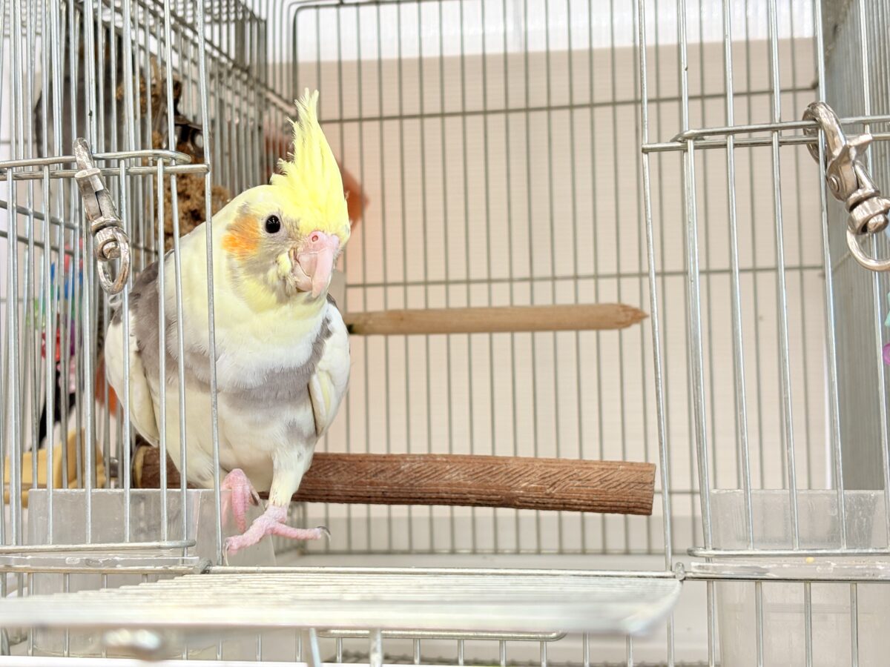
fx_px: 1337
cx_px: 445
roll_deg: +0.8
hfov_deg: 36.8
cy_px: 334
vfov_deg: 28.0
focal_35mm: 52
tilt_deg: +5.1
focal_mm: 5.96
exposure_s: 1/50
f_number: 1.6
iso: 64
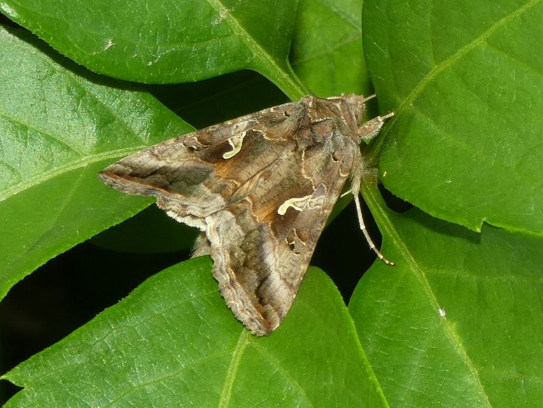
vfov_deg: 10.3
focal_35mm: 144
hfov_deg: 13.7
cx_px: 272
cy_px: 204
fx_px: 2259
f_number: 5.3
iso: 80
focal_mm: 25.8
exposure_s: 1/60
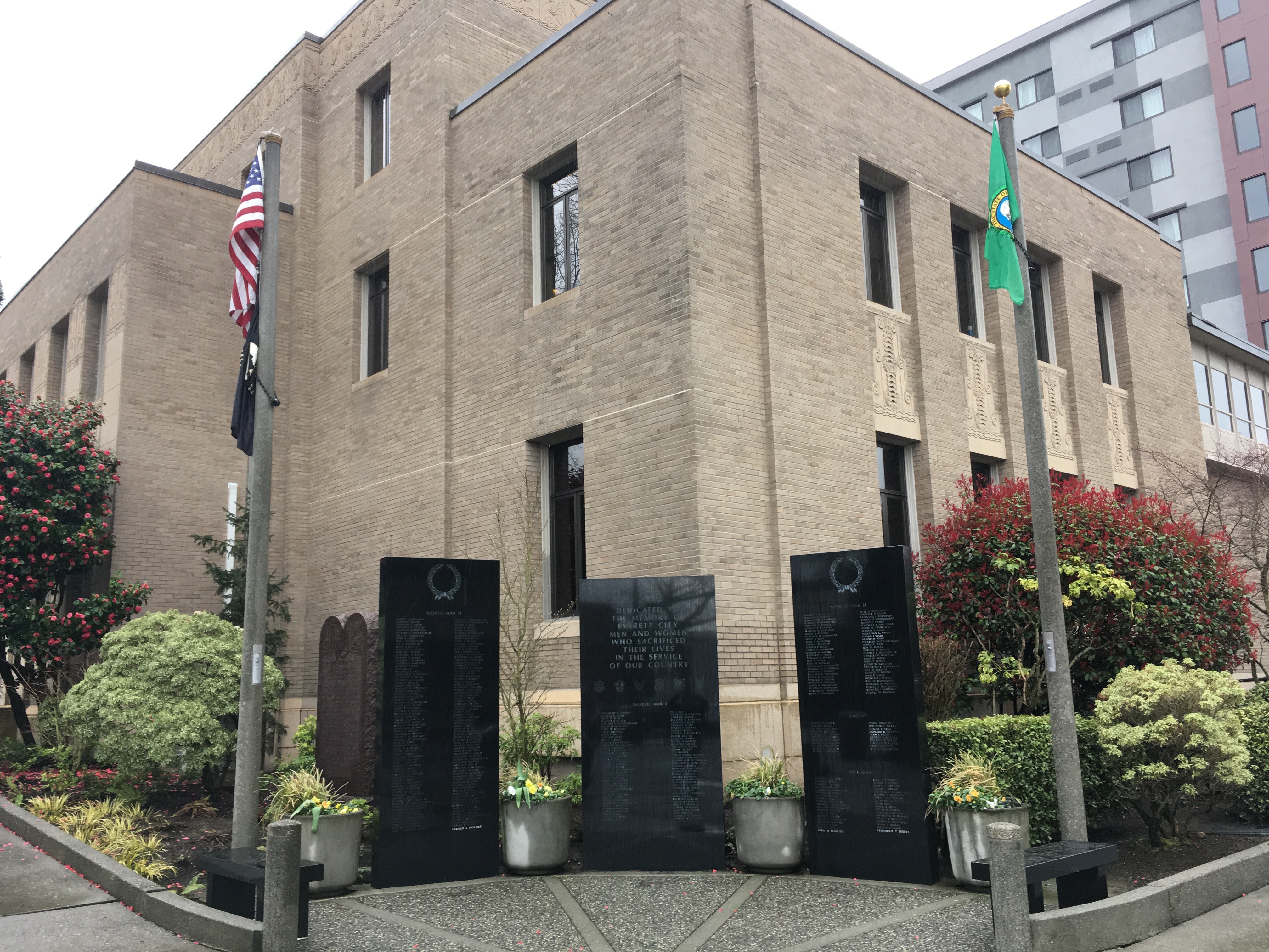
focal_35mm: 29
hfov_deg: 61.7
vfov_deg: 48.2
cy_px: 476
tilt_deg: +10.4
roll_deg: +0.9
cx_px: 634
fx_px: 1063
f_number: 2.2
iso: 40
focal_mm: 4.15
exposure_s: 1/120
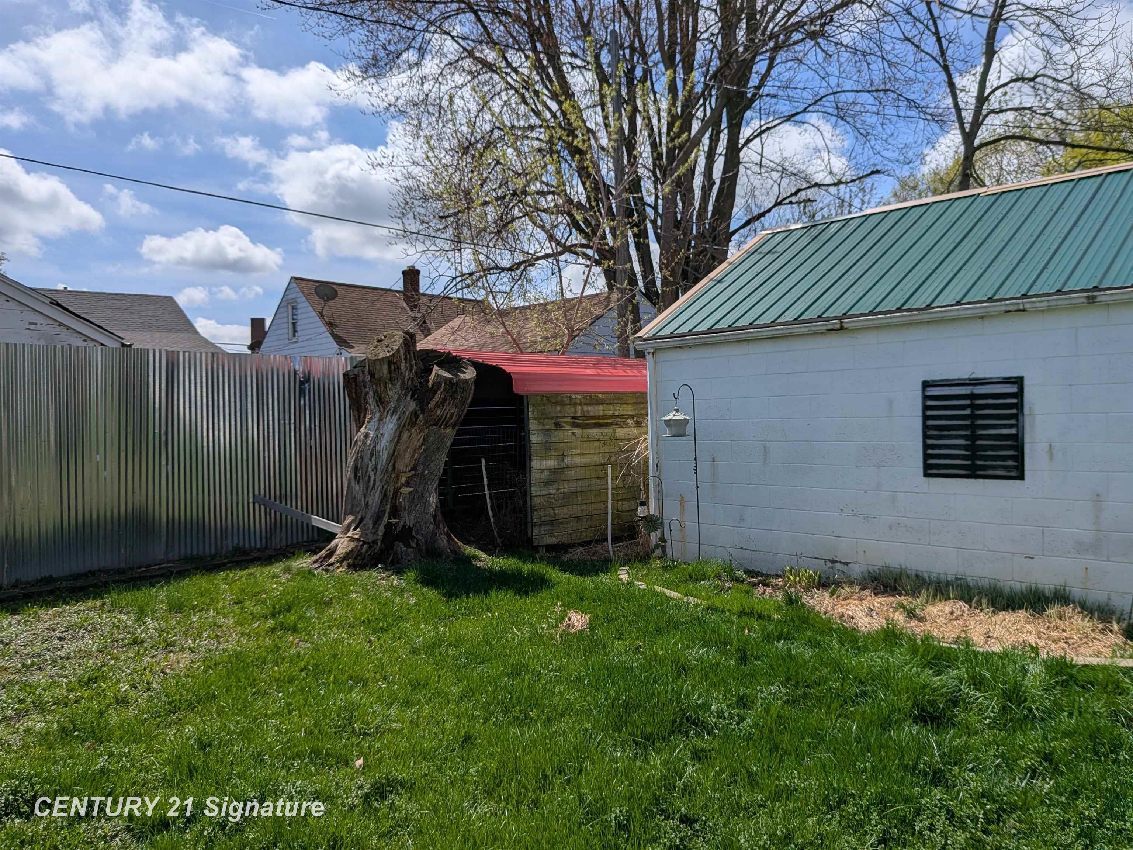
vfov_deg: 56.8
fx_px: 786
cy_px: 425
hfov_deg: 71.6
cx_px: 566
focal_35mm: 24
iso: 44
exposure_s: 1/5435
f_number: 1.7
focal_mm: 4.53
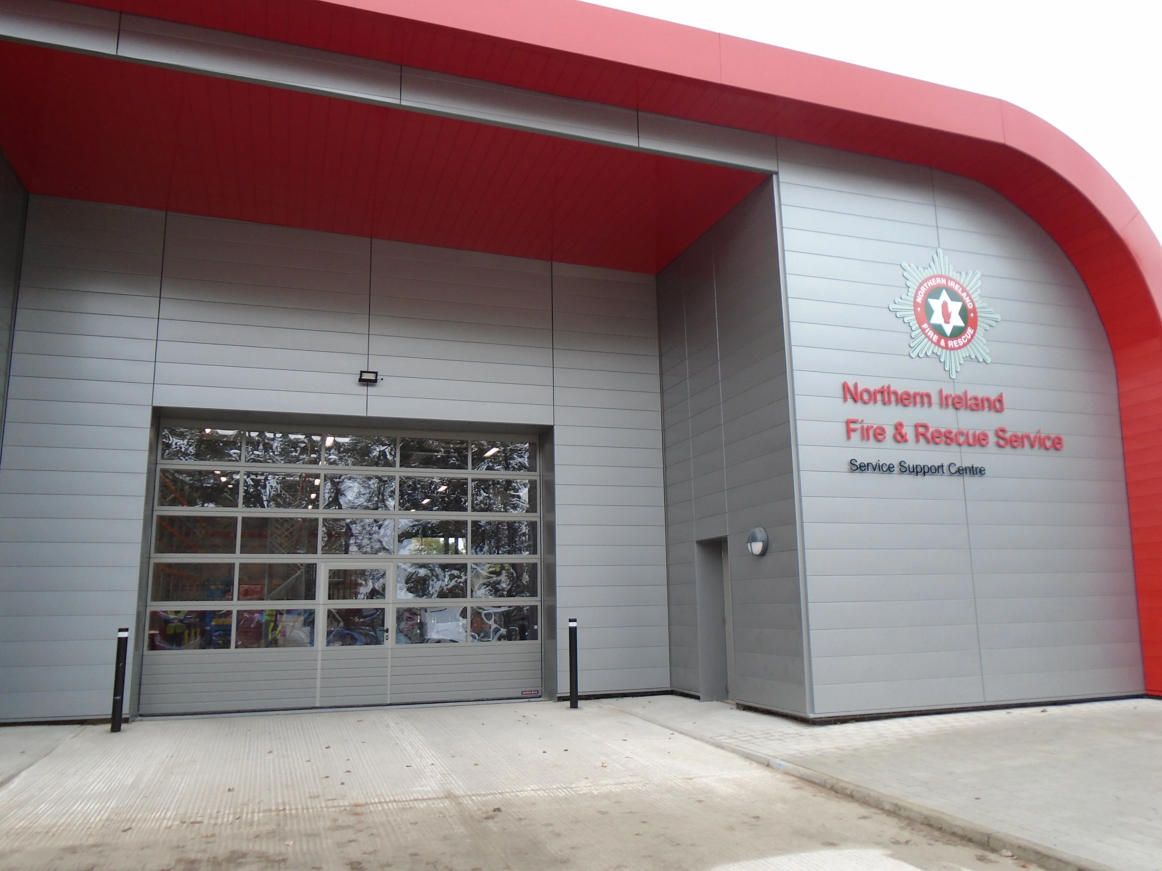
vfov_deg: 53.1
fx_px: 873
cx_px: 581
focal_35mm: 26
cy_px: 436
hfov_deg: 67.3
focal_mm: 4.6
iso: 100
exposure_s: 1/60
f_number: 3.2
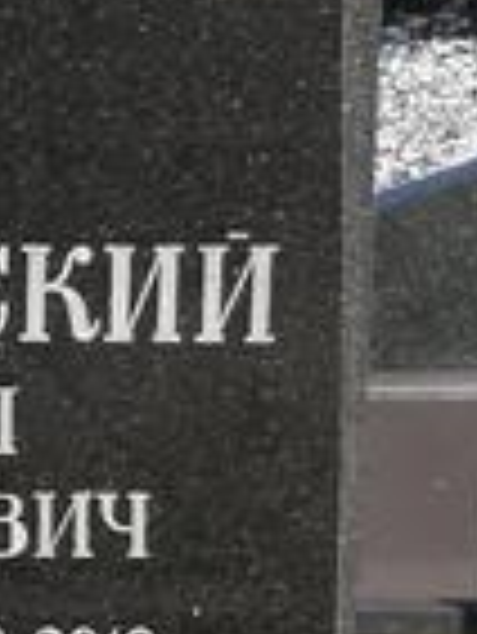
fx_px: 4366
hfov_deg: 6.2
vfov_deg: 8.3
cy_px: 634
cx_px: -216
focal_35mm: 238
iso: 50
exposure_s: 1/1626
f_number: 1.6
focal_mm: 3.95
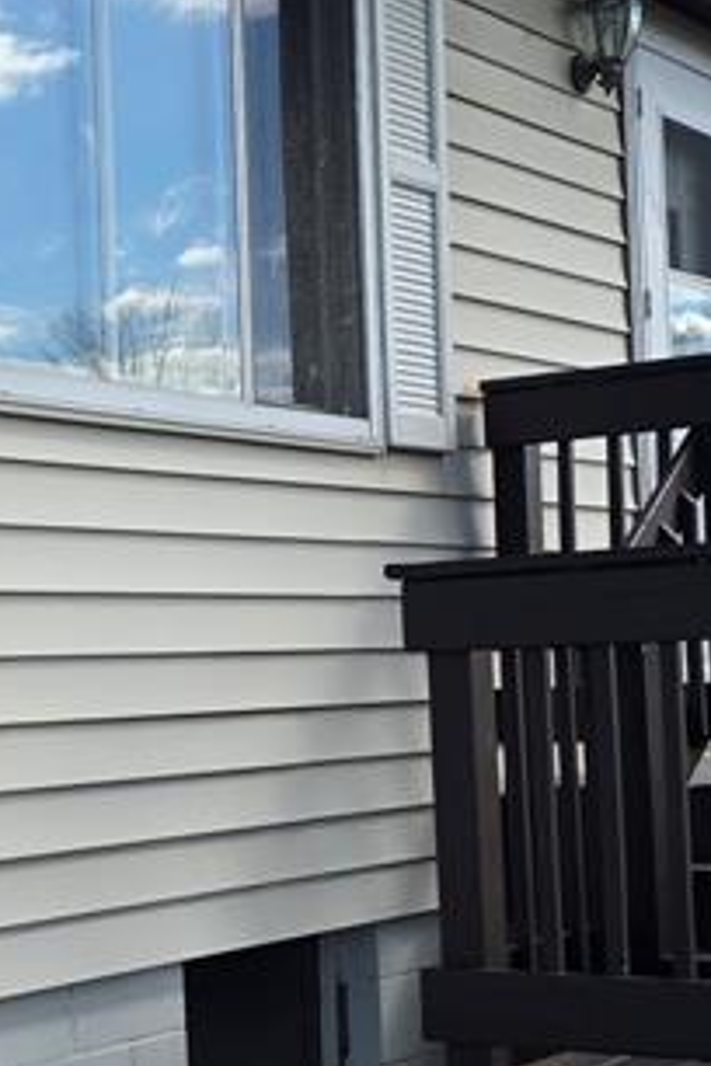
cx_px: -38
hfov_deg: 16.6
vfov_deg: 25.3
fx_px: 2370
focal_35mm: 80
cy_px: 669
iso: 80
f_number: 1.7
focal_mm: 6.3
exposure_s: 1/2874
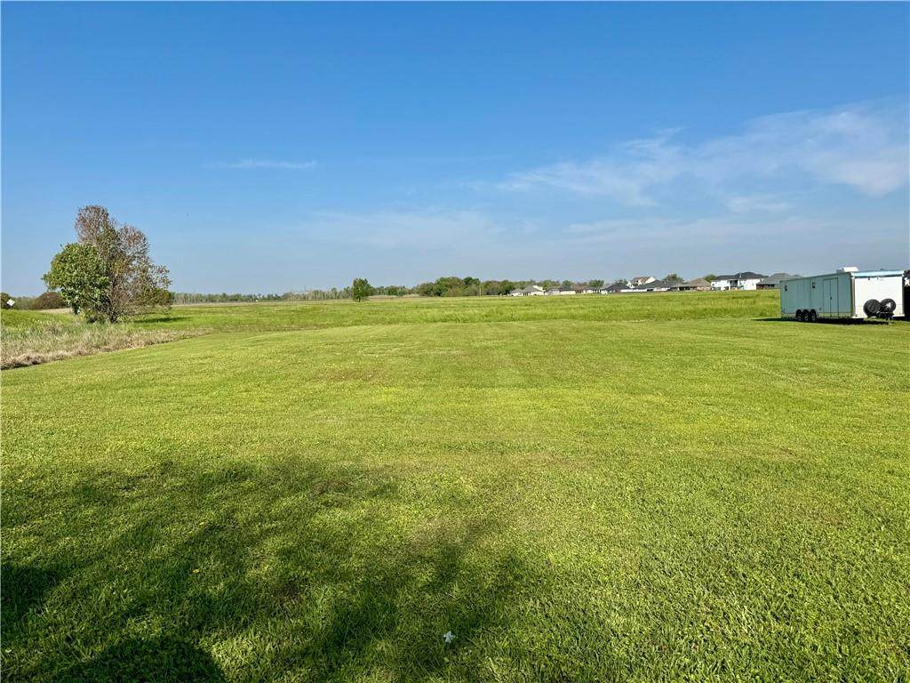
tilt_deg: -4.8
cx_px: 455
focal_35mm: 24
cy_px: 342
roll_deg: +1.1
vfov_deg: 56.8
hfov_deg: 71.6
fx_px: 631
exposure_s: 1/6410
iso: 80
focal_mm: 6.76
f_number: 1.78
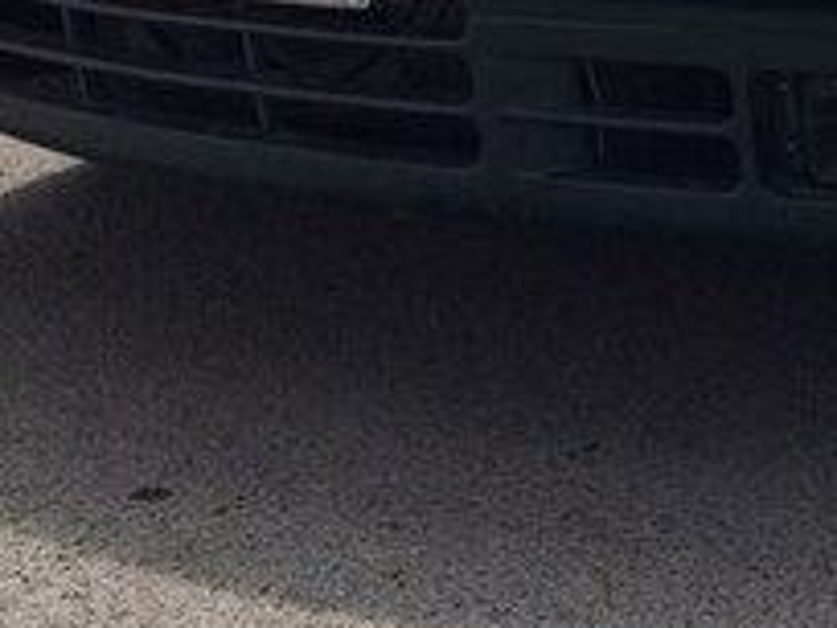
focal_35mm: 94
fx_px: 2273
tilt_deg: -4.2
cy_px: -265
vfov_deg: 14.8
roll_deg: -0.8
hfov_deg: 19.3
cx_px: 1091
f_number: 2.2
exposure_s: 1/1368
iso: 32
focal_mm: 4.15
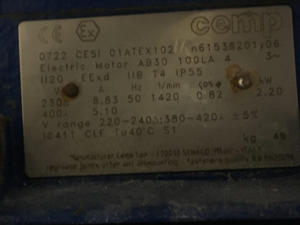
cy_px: 112
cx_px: 150
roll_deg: +3.1
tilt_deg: -3.5
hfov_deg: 61.6
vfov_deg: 48.2
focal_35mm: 29
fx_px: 251
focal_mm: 4.15
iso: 400
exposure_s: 1/17
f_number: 2.2
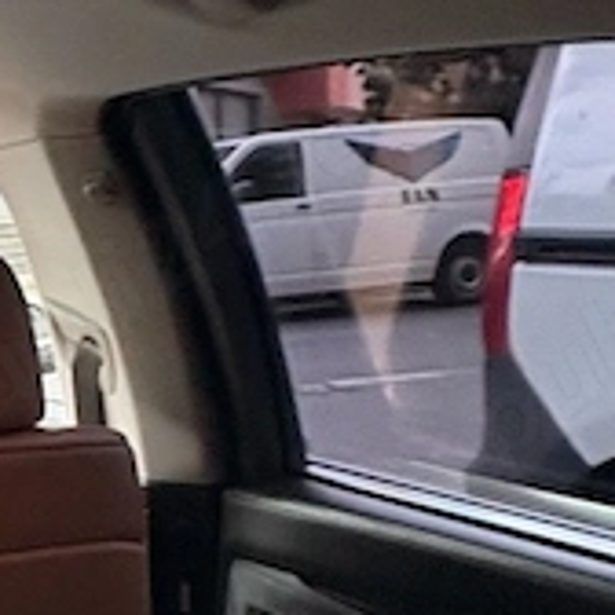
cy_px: 370
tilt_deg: -3.9
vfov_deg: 29.0
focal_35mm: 59
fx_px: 1186
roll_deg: +5.1
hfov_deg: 23.7
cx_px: -286
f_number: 2.2
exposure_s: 1/46
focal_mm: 2.22
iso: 250
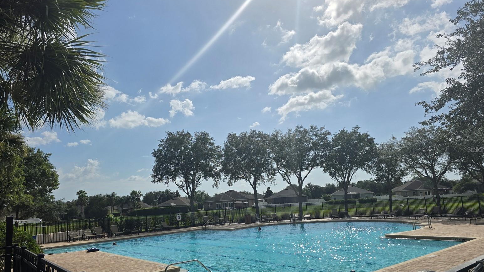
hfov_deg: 71.9
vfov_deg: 44.3
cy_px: 149
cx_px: 246
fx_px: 334
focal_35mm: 26
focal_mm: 6.3
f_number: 1.7
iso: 12
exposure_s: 1/3390
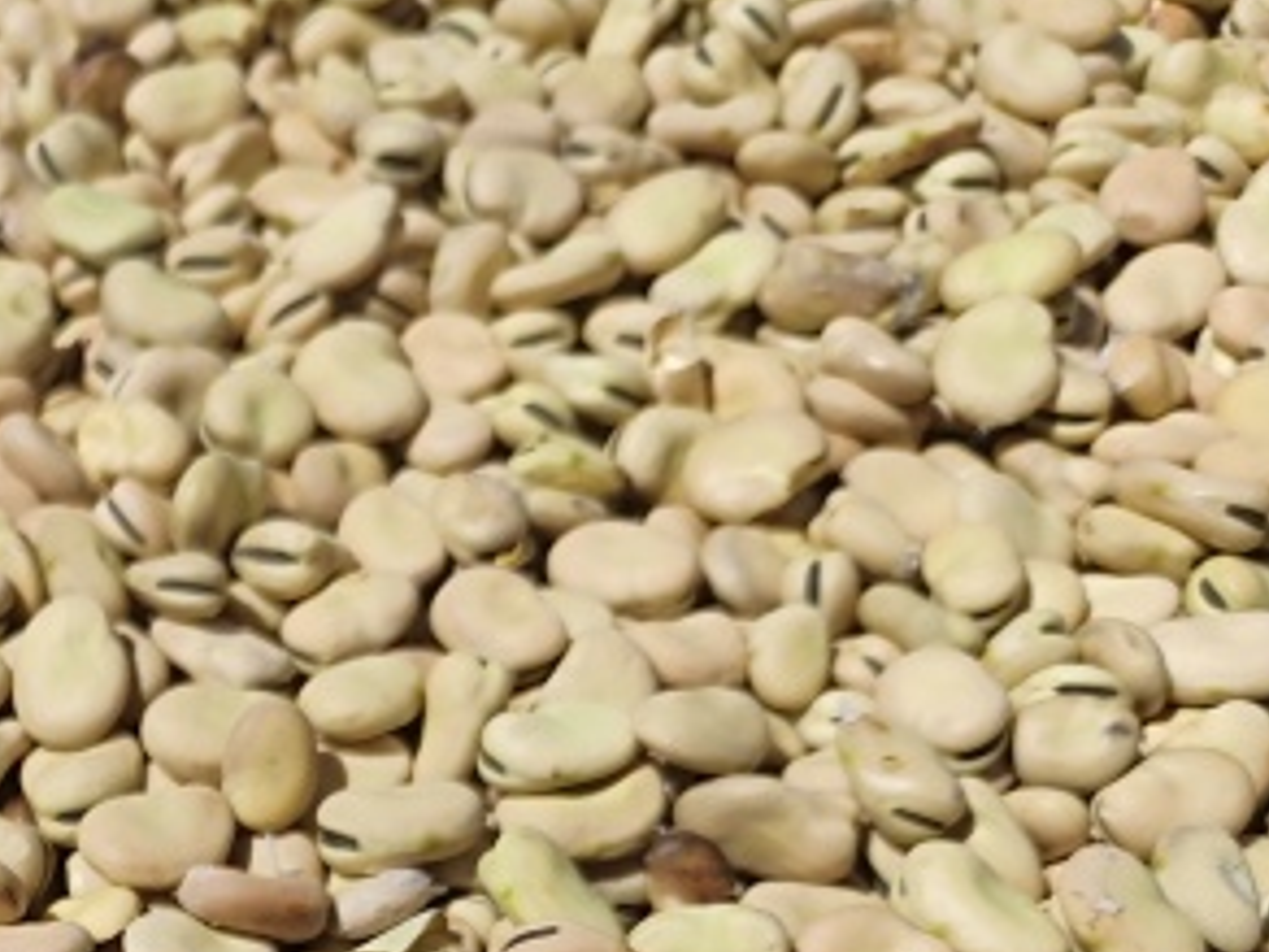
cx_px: -291
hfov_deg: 26.9
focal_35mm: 63
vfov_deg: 21.3
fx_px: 2310
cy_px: 1208
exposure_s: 1/1530
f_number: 1.65
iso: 50
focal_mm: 6.19
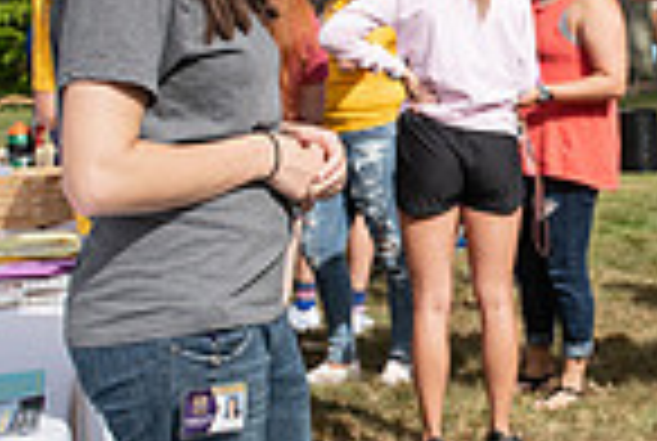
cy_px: 164
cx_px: 540
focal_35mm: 103
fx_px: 1884
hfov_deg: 19.6
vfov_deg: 13.3
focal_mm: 26
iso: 125
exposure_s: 1/640
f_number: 5.6
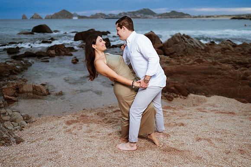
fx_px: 244
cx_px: 126
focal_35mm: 35
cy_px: 84
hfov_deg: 54.4
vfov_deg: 37.9
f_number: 1.8
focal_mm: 35
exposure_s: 1/500
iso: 100
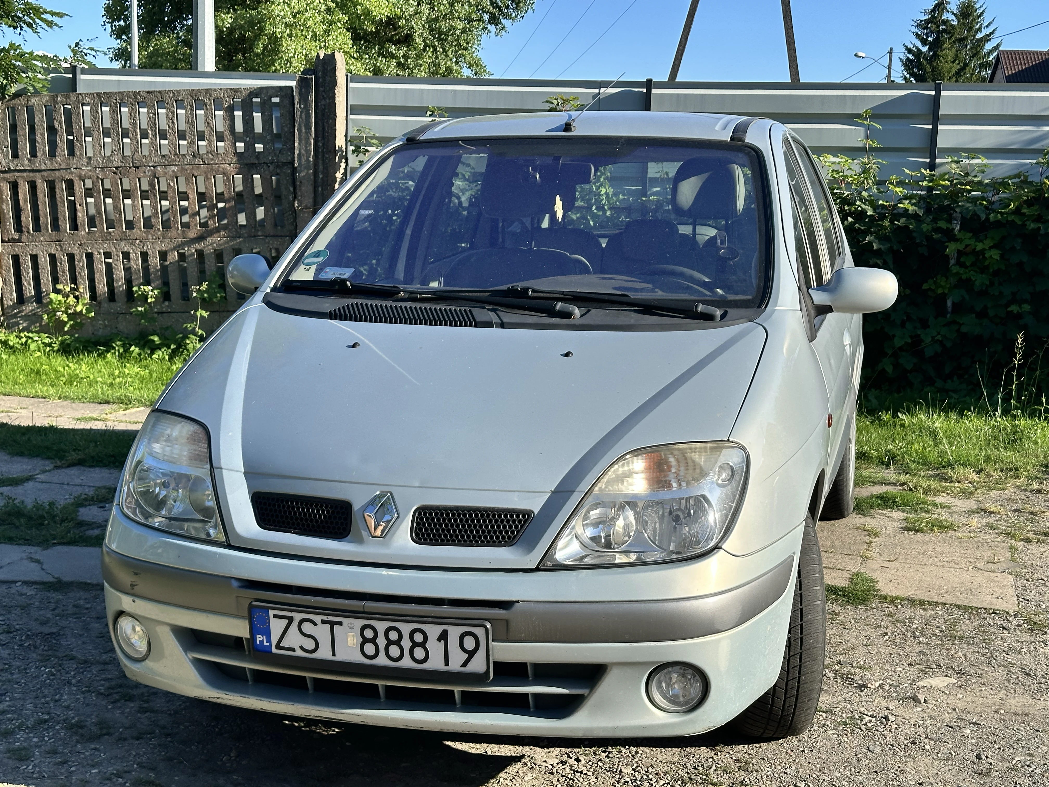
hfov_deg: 39.7
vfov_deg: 30.3
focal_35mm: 48
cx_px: 524
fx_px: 1455
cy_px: 394
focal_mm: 6.86
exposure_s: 1/2358
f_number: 1.78
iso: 64
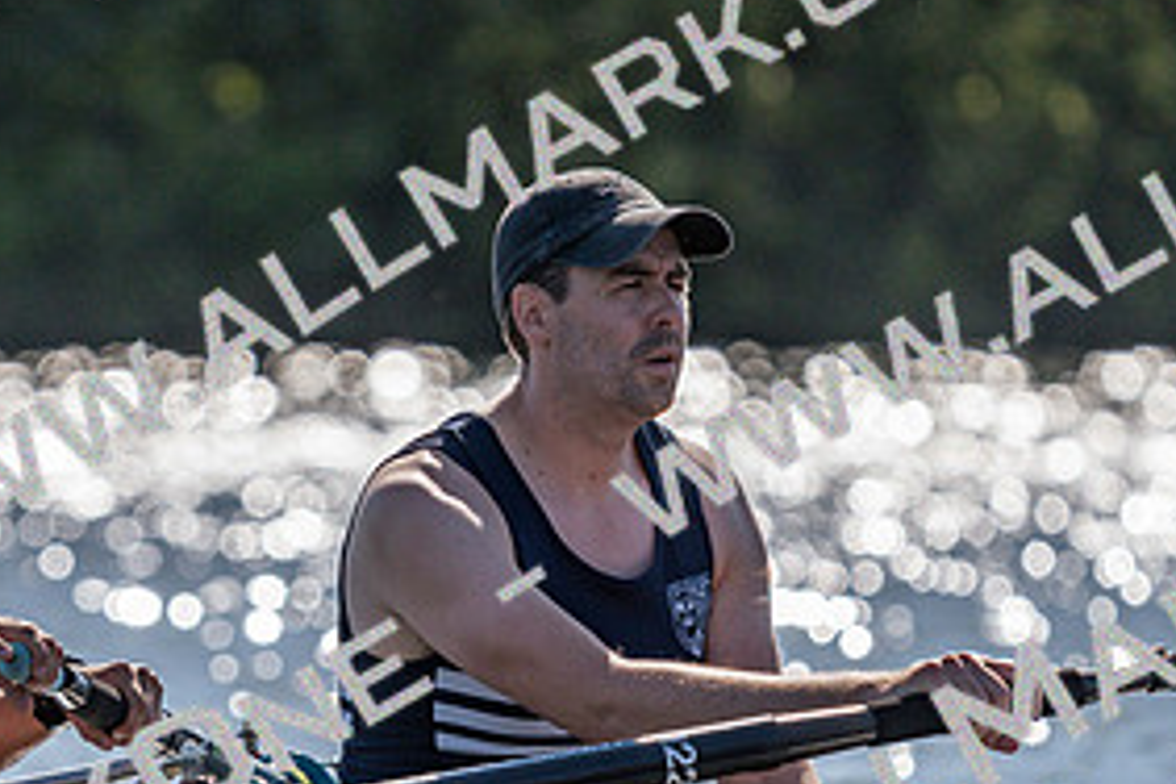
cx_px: 309
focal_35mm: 804
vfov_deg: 1.7
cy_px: 607
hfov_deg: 2.6
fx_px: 26262
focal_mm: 391
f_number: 6.3
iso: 200
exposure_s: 1/2000
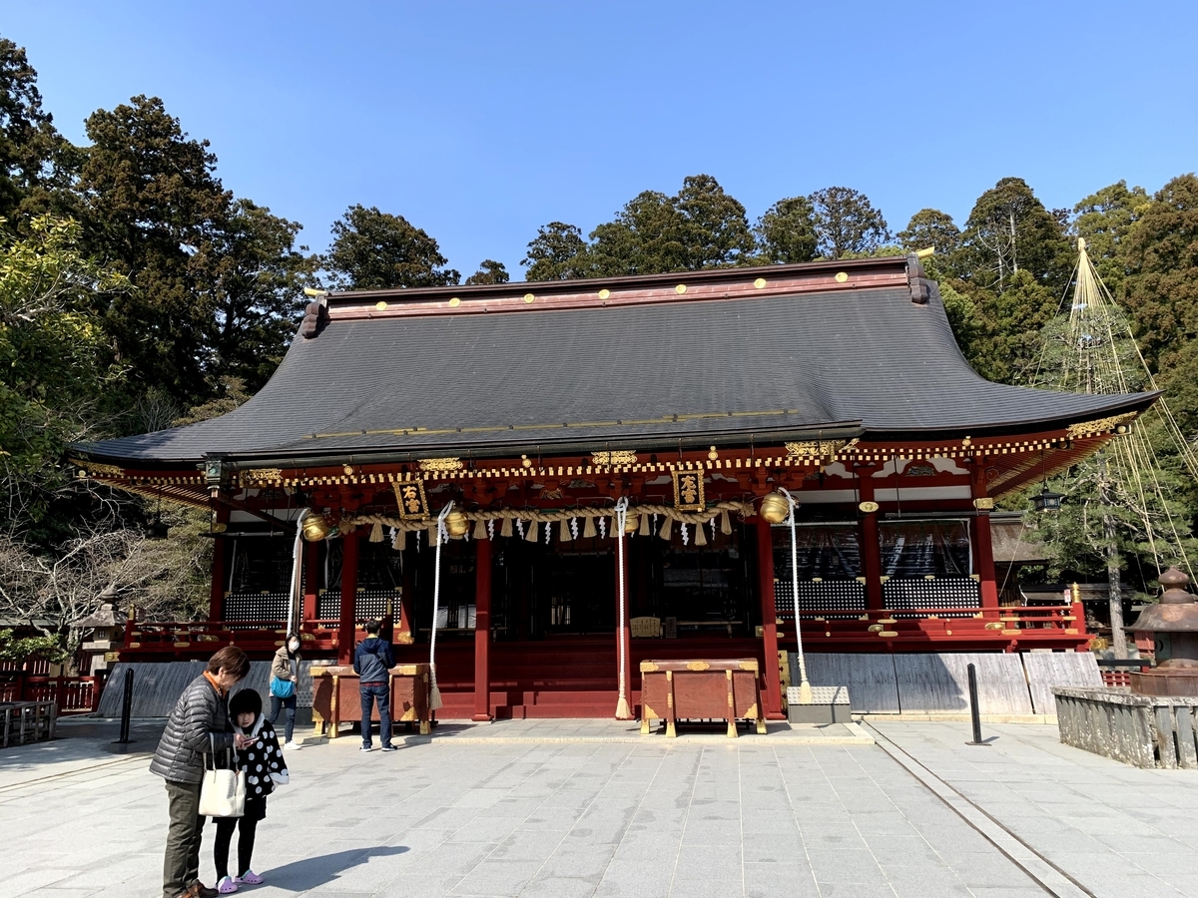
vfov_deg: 53.1
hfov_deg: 67.3
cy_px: 449
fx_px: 900
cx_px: 599
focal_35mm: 26
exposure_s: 1/1447
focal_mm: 4.25
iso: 25
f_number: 1.8
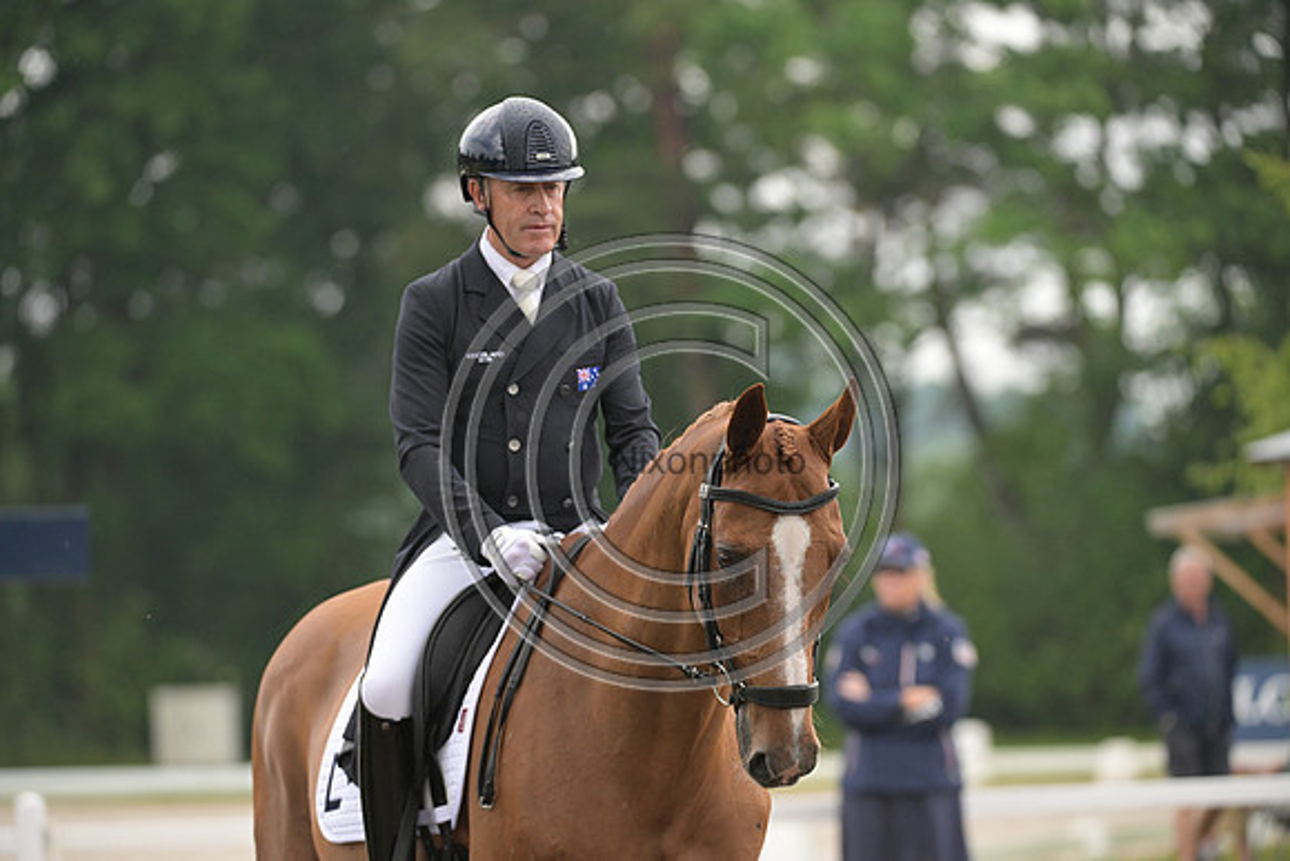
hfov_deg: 7.9
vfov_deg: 5.3
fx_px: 9318
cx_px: 645
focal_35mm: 260
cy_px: 430
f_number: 5
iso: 2000
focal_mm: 260
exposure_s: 1/1250
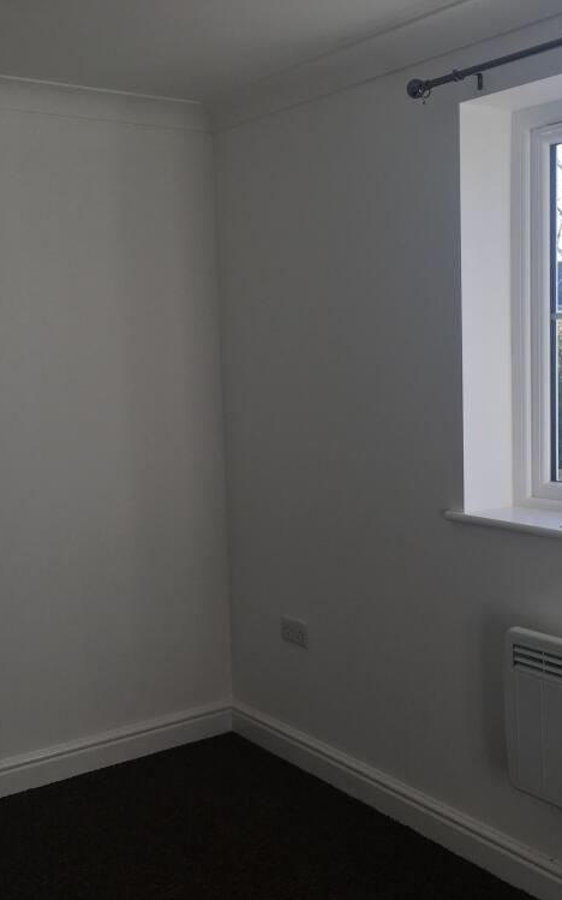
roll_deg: +0.9
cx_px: 347
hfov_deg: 30.4
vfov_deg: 47.2
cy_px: 460
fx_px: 1029
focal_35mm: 42
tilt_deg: -5.4
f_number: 2.2
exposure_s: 1/346
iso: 25
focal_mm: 4.15
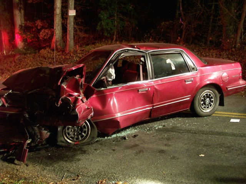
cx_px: 123
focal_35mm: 36
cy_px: 92
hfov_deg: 51.4
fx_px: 256
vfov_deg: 39.7
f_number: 2.7
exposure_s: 1/8
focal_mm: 6
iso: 160
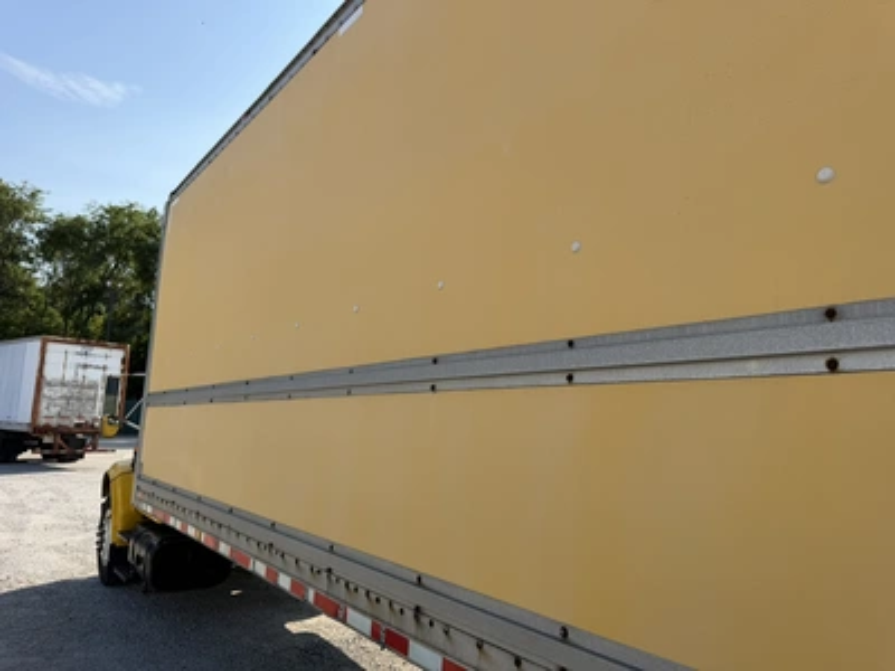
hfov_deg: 71.6
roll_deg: -6.8
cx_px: 448
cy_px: 336
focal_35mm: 24
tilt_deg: +10.9
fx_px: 621
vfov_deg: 56.8
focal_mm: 6.76
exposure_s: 1/2370
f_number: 1.78
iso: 80
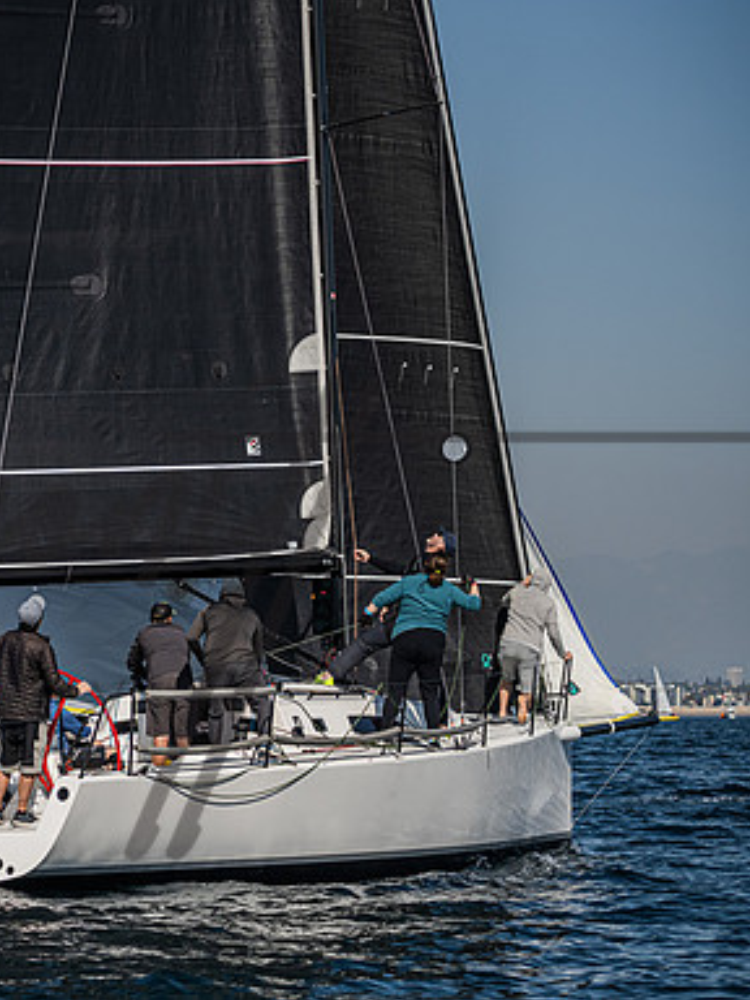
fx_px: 4449
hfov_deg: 9.6
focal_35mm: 154
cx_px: -15
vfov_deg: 12.8
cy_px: 500
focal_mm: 100
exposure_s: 1/8000
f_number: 4.5
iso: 400
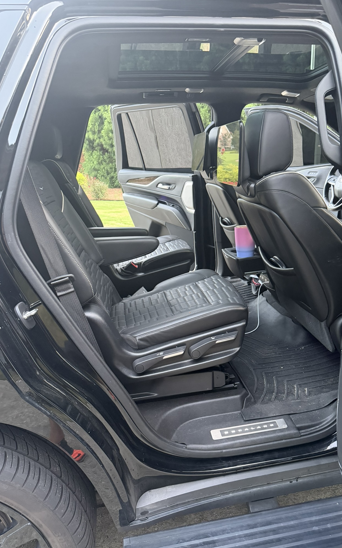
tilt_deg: -15.8
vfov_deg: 70.4
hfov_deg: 47.4
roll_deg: +1.4
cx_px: 198
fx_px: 388
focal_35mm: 26
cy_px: 269
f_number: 1.78
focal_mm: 6.76
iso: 800
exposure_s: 1/55
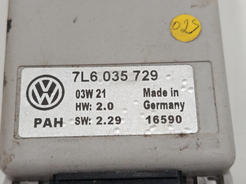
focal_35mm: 58
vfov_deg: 25.2
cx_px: 123
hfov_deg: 33.2
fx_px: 412
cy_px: 92
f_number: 1.7
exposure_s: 1/100
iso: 1096
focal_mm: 5.24
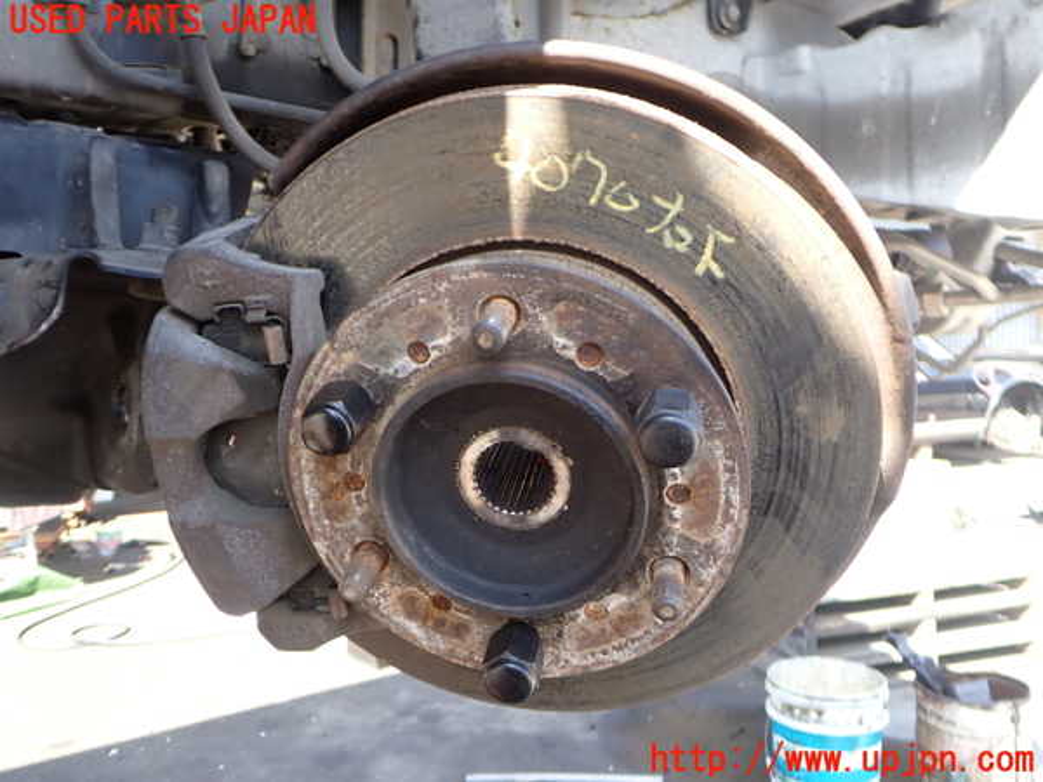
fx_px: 904
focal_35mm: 30
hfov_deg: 60.0
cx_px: 522
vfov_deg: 46.8
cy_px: 391
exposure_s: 1/125
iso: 125
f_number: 2.3
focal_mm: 5.4
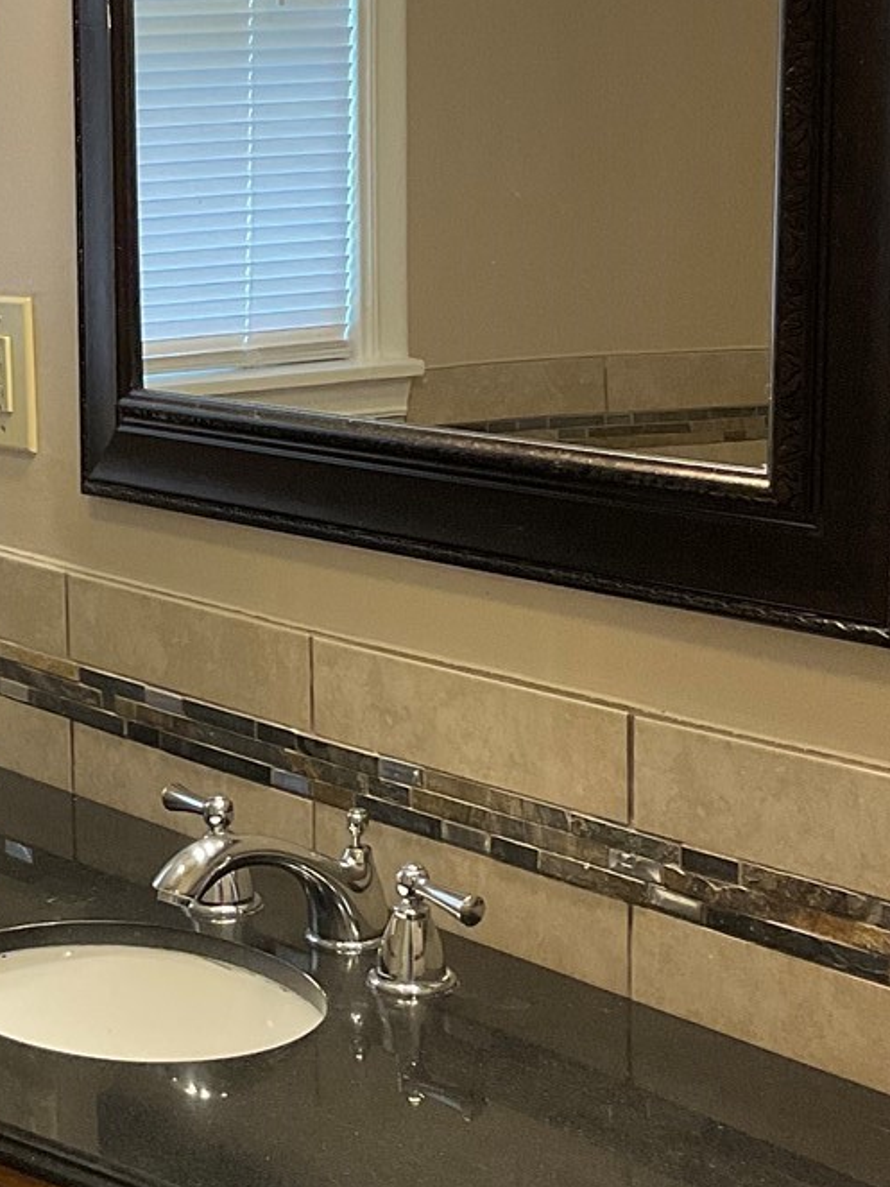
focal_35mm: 84
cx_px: 5
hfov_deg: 17.2
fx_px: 2881
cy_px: 591
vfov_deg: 23.3
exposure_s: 1/60
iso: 80
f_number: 1.8
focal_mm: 3
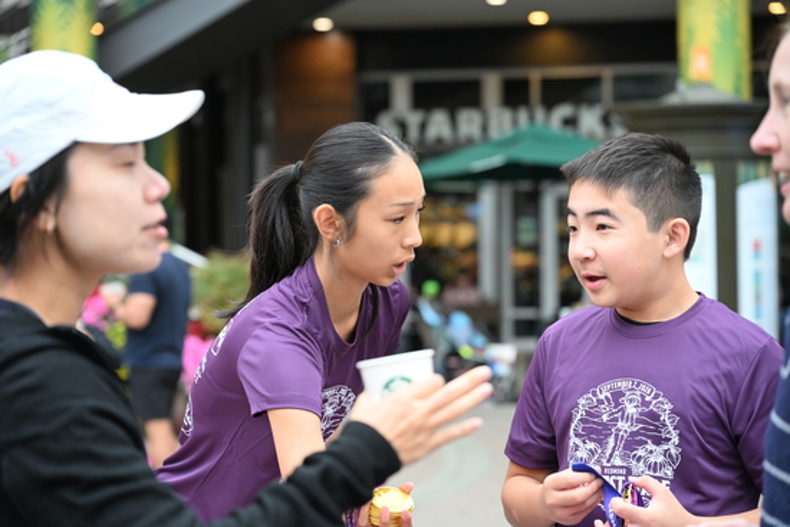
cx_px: 395
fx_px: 1975
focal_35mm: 90
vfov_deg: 15.2
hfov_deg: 22.6
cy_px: 264
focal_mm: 90
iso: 1600
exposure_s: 1/250
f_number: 4
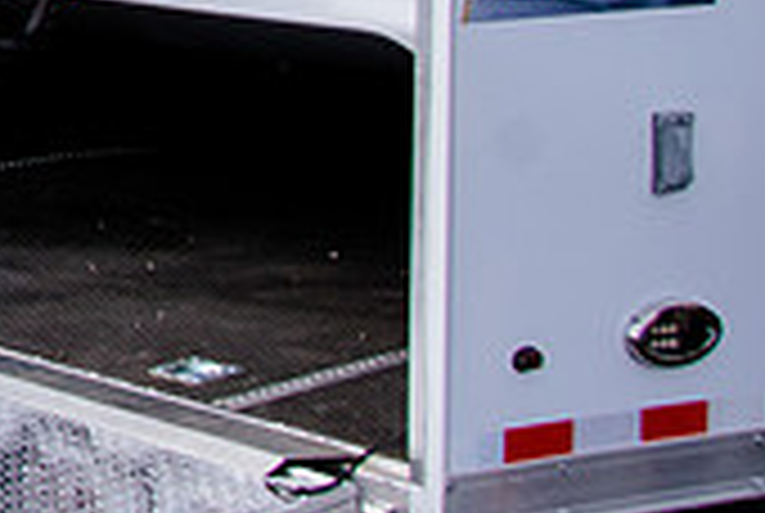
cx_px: -862
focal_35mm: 129
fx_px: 2746
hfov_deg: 13.2
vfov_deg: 10.0
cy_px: -432
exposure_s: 1/500
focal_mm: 20
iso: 200
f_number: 8
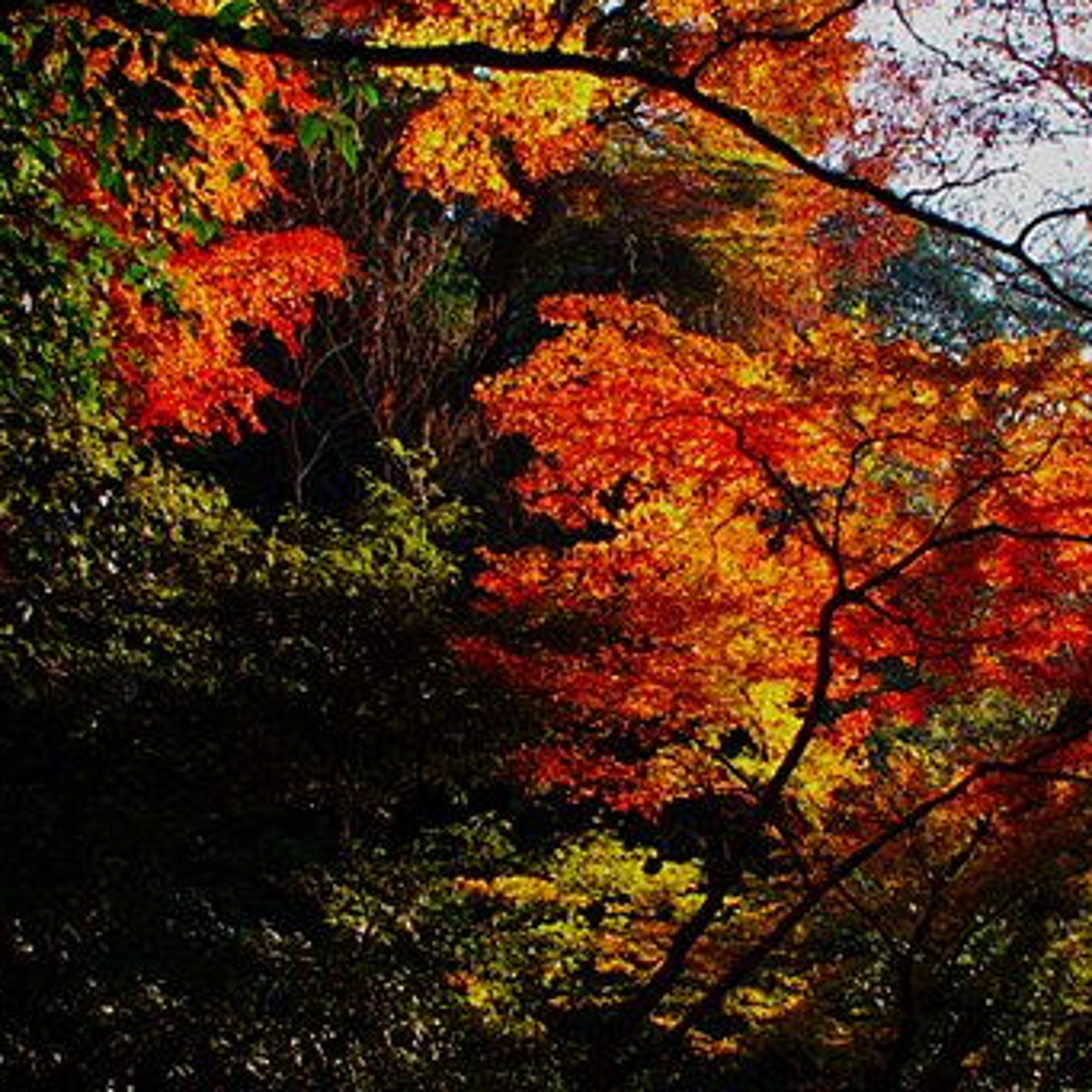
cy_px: 672
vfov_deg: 27.2
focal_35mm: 63
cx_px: 621
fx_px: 2248
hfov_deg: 27.3
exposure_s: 1/90
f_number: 4.5
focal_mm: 28
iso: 200
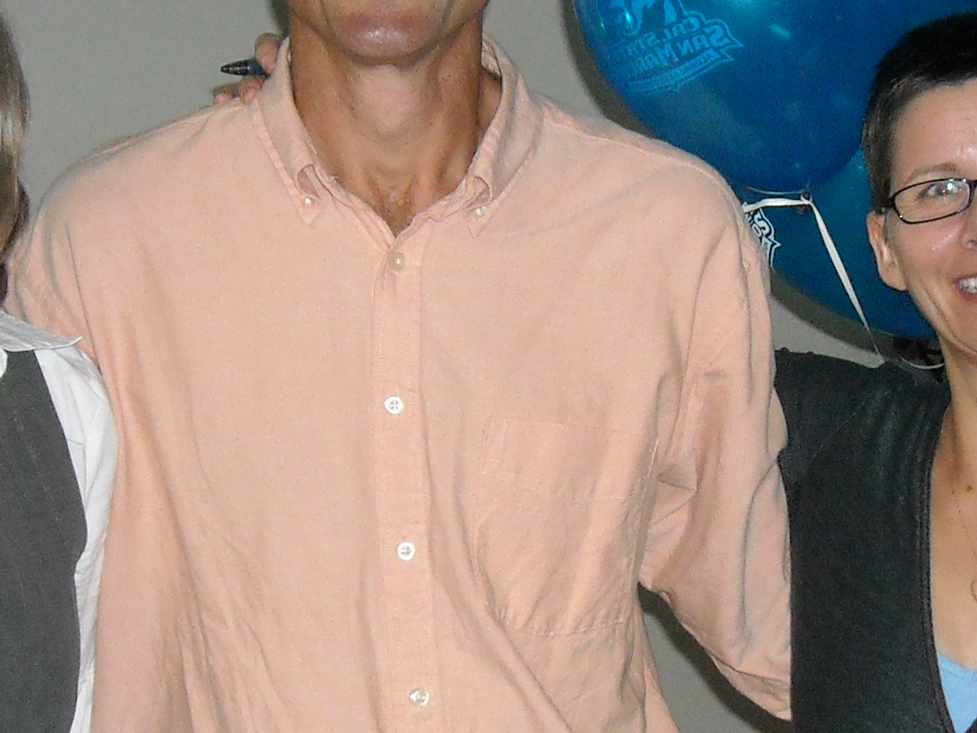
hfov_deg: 16.4
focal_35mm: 119
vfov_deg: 12.4
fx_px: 3358
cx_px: 766
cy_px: 405
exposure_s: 1/60
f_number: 3.1
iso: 400
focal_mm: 7.1
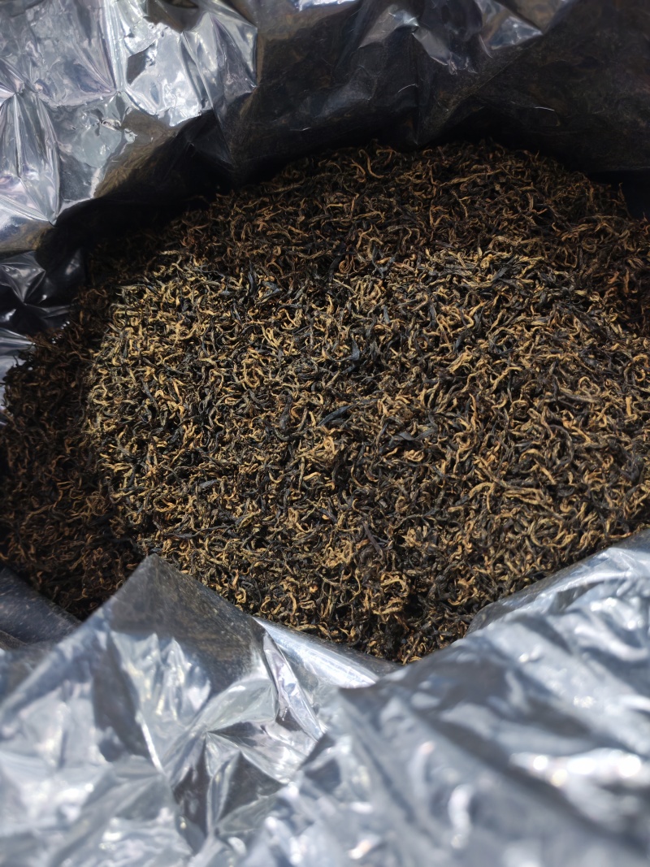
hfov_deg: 51.3
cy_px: 434
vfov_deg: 65.3
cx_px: 325
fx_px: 676
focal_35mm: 27
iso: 640
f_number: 1.95
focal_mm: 5.52
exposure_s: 1/50
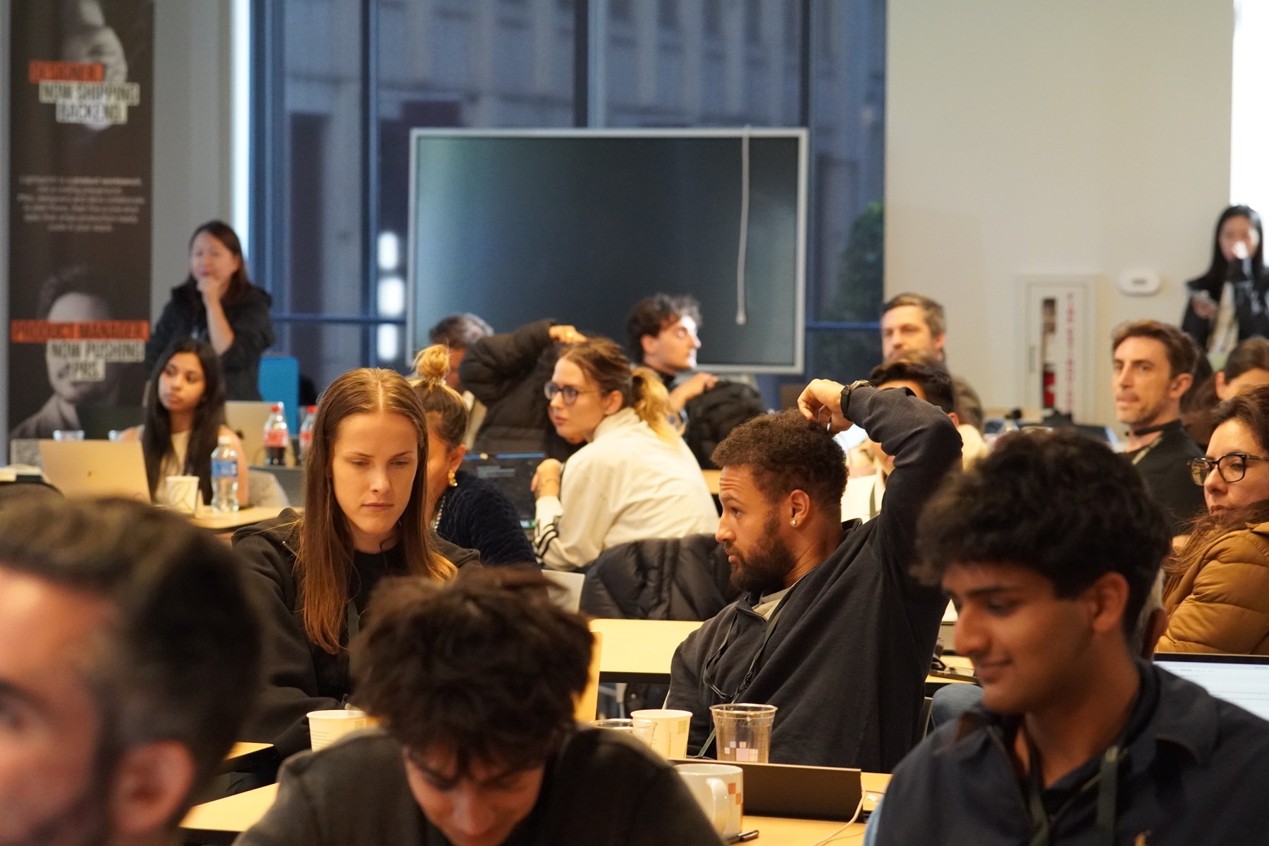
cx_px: 634
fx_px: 3965
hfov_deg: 18.2
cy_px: 423
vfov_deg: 12.2
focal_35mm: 112
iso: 4000
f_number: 4
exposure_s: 1/160
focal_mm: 75
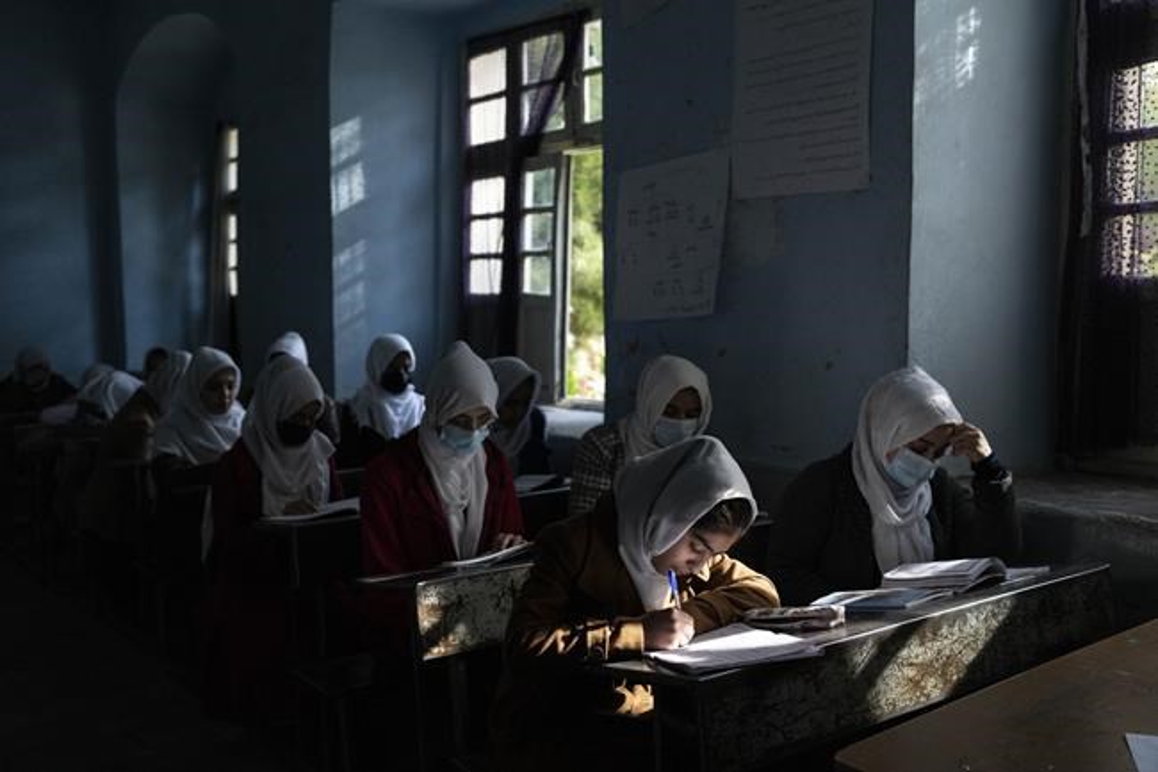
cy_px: 386
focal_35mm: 35
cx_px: 579
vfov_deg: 37.8
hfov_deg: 54.4
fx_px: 1125
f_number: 3.2
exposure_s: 1/2000
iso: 1600
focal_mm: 35
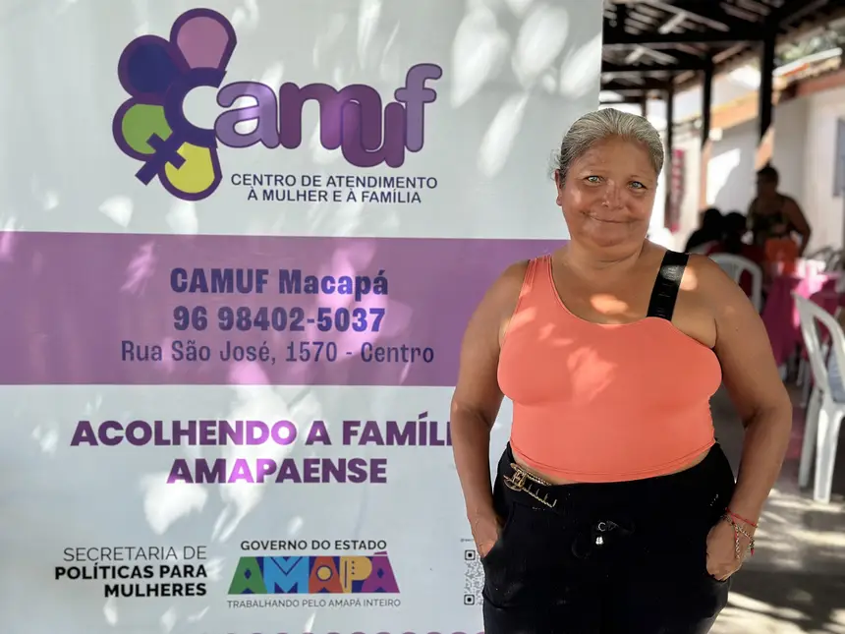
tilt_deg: -5.6
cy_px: 317
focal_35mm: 48
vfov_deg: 30.3
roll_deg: -0.3
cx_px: 422
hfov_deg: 39.7
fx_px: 1172
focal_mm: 6.86
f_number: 1.78
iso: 80
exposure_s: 1/604
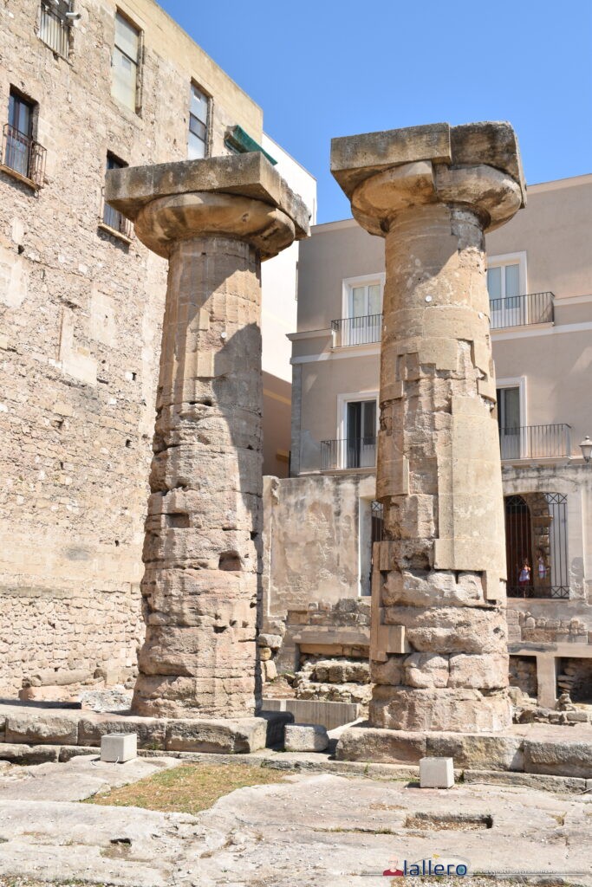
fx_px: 999
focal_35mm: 40
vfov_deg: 47.9
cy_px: 444
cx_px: 296
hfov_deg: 33.0
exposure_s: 1/400
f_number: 10
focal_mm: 27
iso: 200
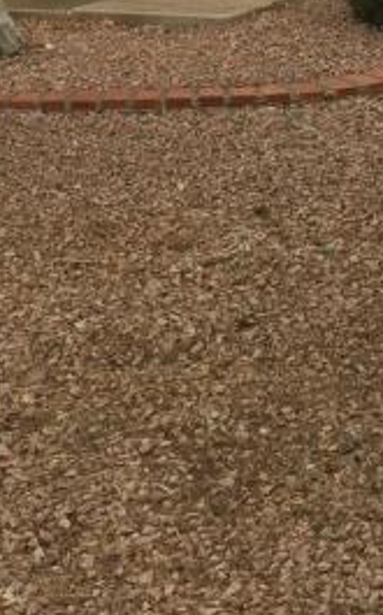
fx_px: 1993
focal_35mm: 119
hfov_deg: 11.0
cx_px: 234
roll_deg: -0.2
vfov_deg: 16.4
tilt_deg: -0.8
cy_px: -239
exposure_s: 1/618
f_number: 2.2
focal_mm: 4.15
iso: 32
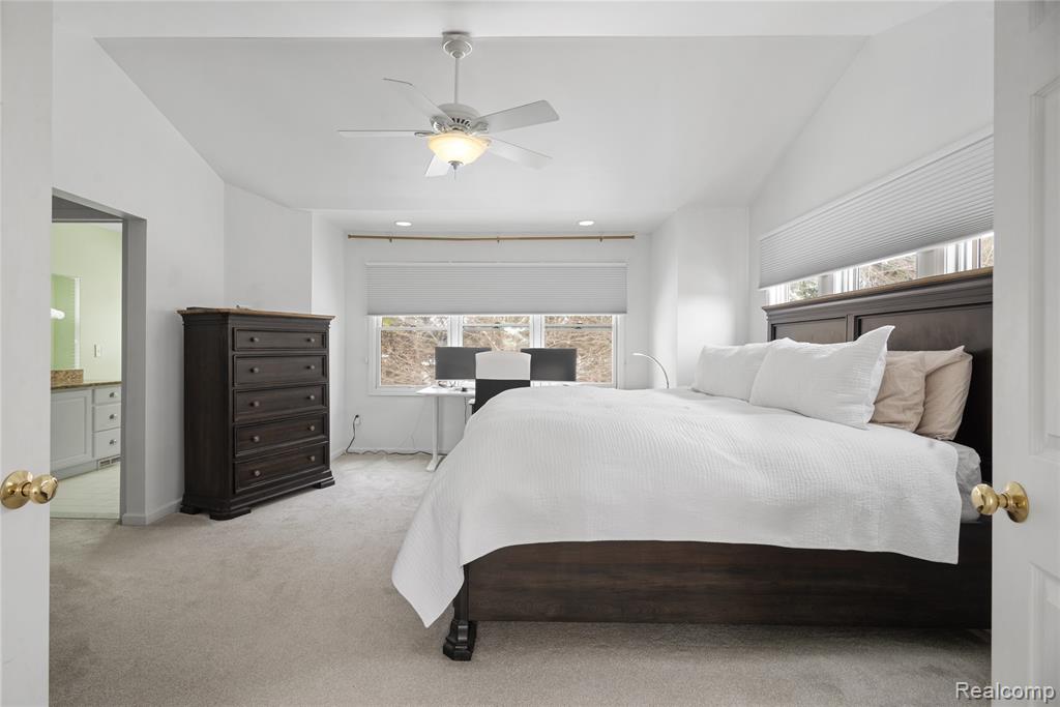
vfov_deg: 70.5
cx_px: 530
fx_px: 501
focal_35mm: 17
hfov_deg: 93.3
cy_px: 354
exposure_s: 1/5
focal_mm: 17
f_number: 9
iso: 320
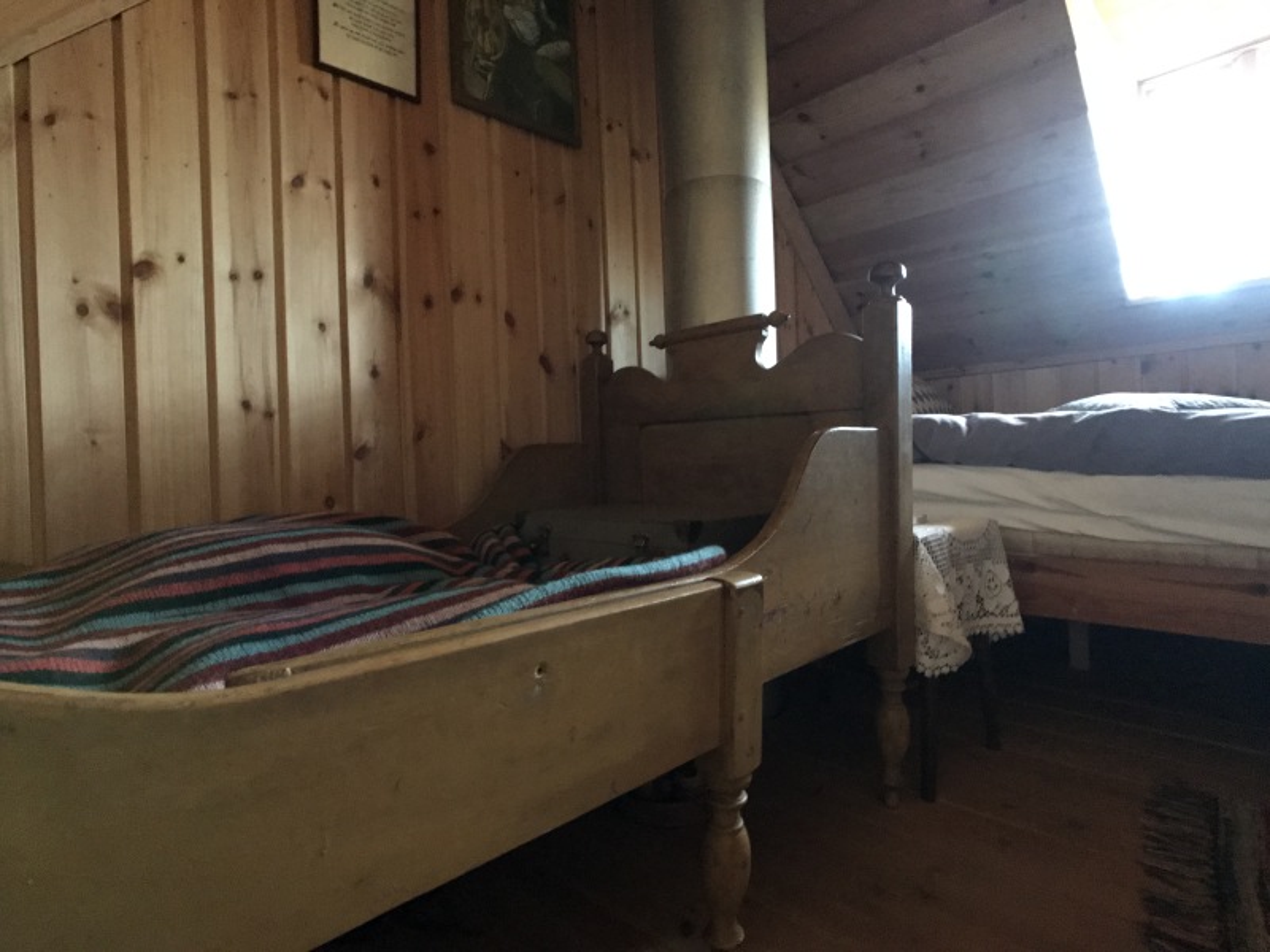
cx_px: 635
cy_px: 476
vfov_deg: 49.7
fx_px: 1027
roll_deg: +2.4
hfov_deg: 63.4
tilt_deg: -0.4
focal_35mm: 28
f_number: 1.8
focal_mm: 3.99
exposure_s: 1/17
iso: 400
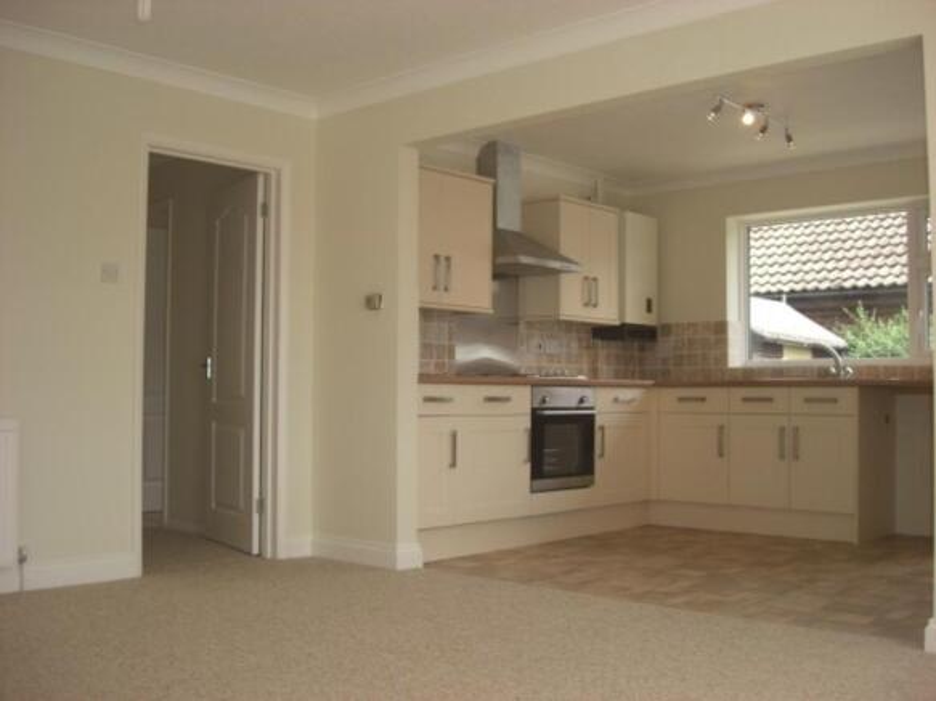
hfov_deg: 49.0
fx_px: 1027
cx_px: 468
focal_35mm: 38
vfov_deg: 37.7
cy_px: 350
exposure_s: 1/200
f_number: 2.8
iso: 80
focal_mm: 7.9
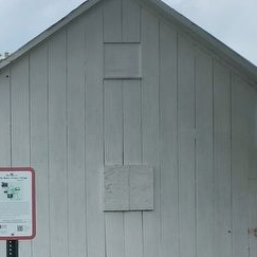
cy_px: 240
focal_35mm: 67
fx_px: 563
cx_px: -149
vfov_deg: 24.8
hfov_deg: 21.0
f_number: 1.8
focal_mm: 5.56
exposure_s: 1/1854
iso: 100
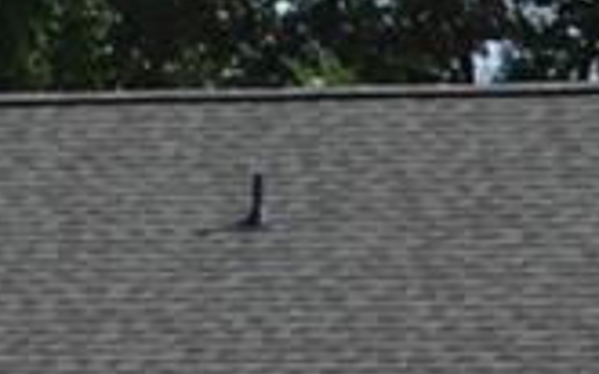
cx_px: -116
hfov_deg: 6.1
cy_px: 694
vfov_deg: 3.8
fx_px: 5565
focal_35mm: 341
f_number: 8
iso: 100
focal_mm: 36
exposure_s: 1/250
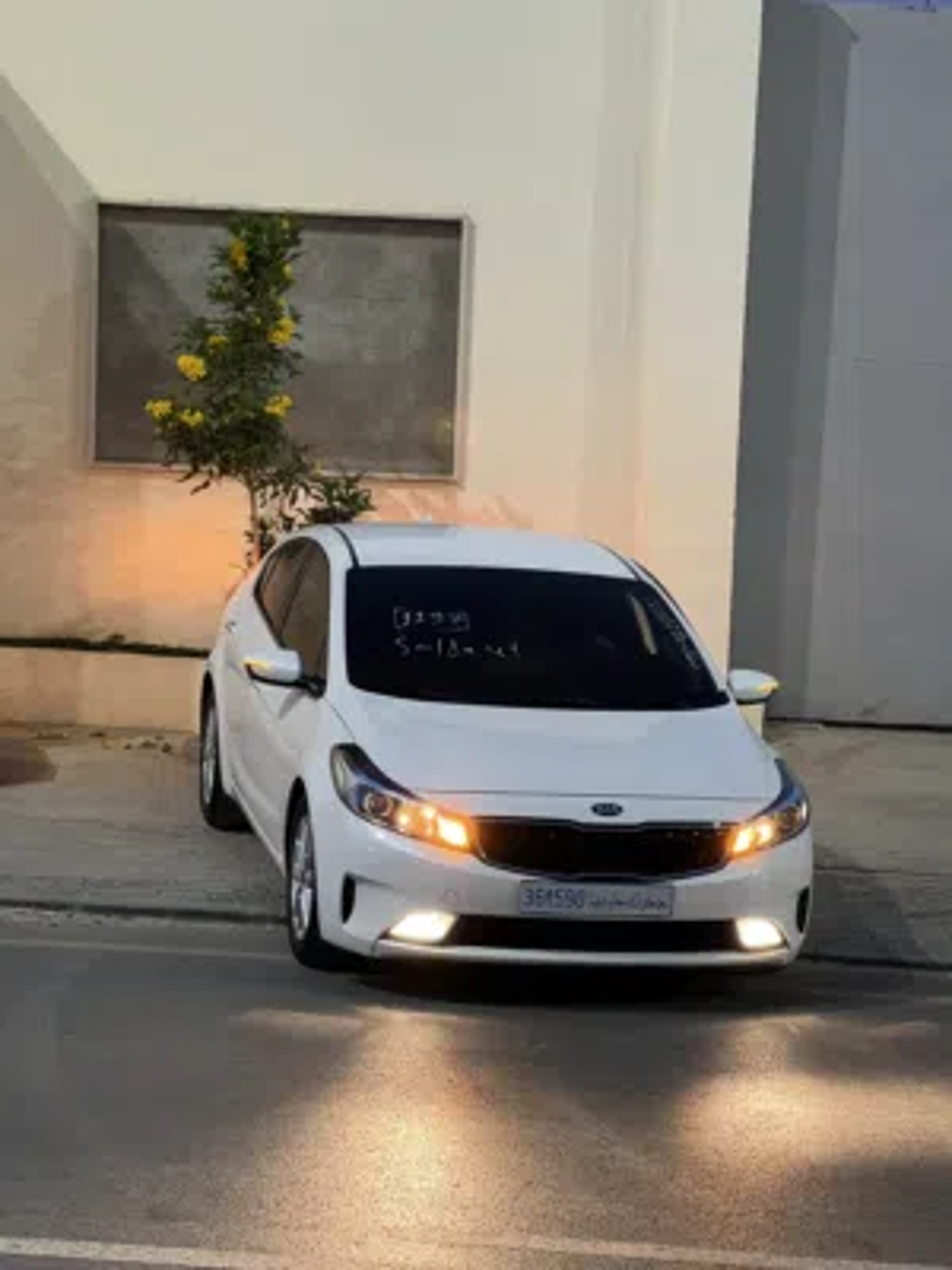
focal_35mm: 77
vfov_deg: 25.3
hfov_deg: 19.1
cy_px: 635
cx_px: 476
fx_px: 2824
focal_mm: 9
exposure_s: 1/60
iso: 640
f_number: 2.8
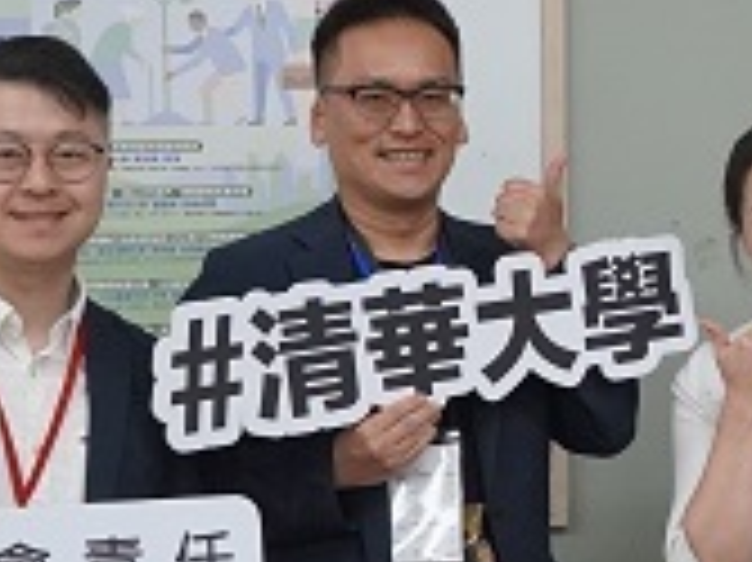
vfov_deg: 10.4
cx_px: 1135
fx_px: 3106
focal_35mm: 143
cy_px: 243
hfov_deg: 13.0
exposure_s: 1/160
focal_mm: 23
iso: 1000
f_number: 4
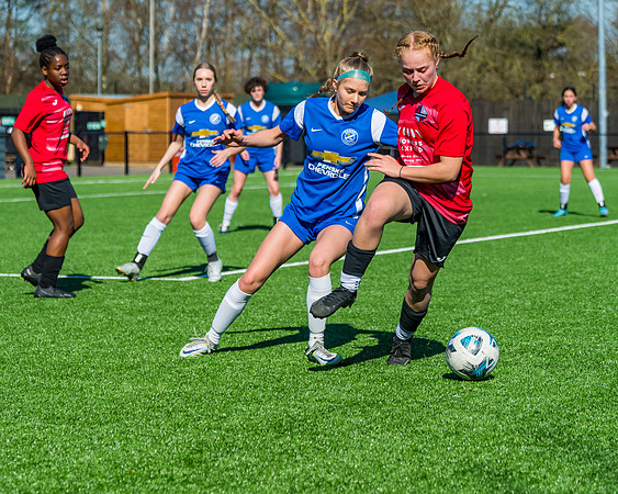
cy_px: 248
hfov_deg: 16.2
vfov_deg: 13.0
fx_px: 2174
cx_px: 338
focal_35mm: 119
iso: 400
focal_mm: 100
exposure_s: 1/3200
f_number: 5
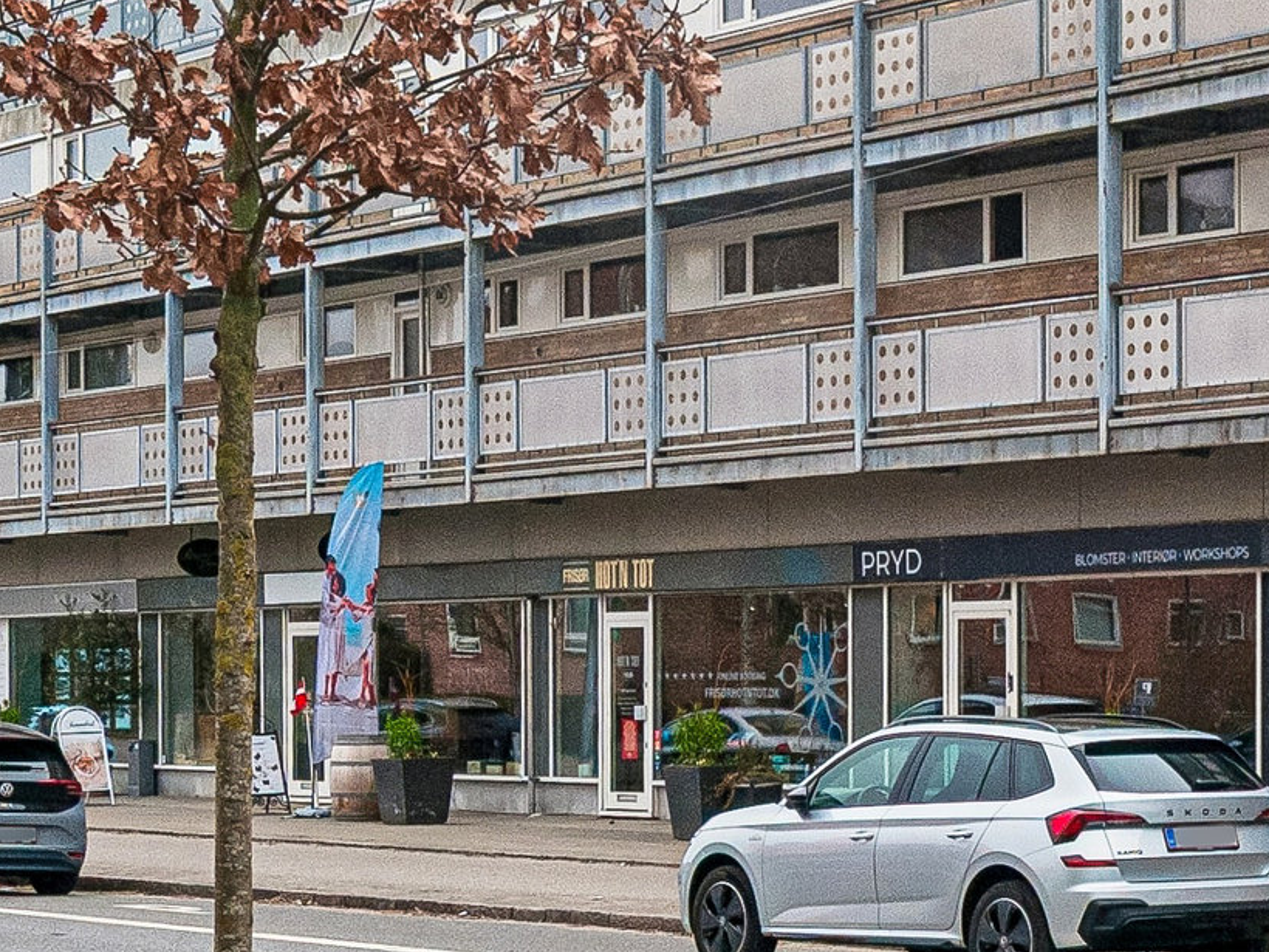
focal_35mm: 95
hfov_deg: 20.3
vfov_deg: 15.3
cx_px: 1117
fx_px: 3483
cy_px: 0
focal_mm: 18
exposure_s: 1/400
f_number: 10
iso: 250
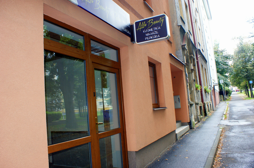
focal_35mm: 27
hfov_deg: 67.4
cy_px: 84
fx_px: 190
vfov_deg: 47.8
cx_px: 127
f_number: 5.6
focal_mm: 18
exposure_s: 1/60
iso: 400
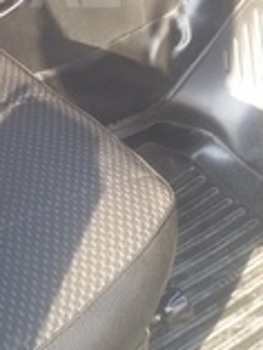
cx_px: -51
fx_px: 991
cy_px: -18
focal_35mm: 98
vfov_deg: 19.3
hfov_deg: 14.6
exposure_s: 1/50
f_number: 2.4
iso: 50
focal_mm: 2.93
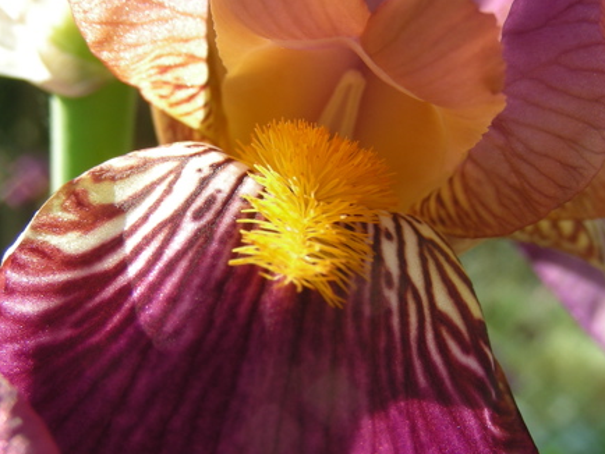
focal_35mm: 56
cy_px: 253
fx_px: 979
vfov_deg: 26.1
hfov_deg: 34.3
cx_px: 301
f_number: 4
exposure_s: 1/117
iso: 50
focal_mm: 6.3
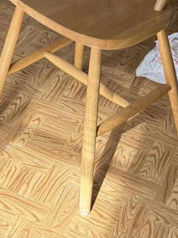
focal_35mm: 96
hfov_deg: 15.2
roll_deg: -0.9
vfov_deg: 16.2
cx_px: 5
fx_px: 658
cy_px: -227
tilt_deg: -7.0
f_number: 1.78
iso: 200
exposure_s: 1/121
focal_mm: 6.76
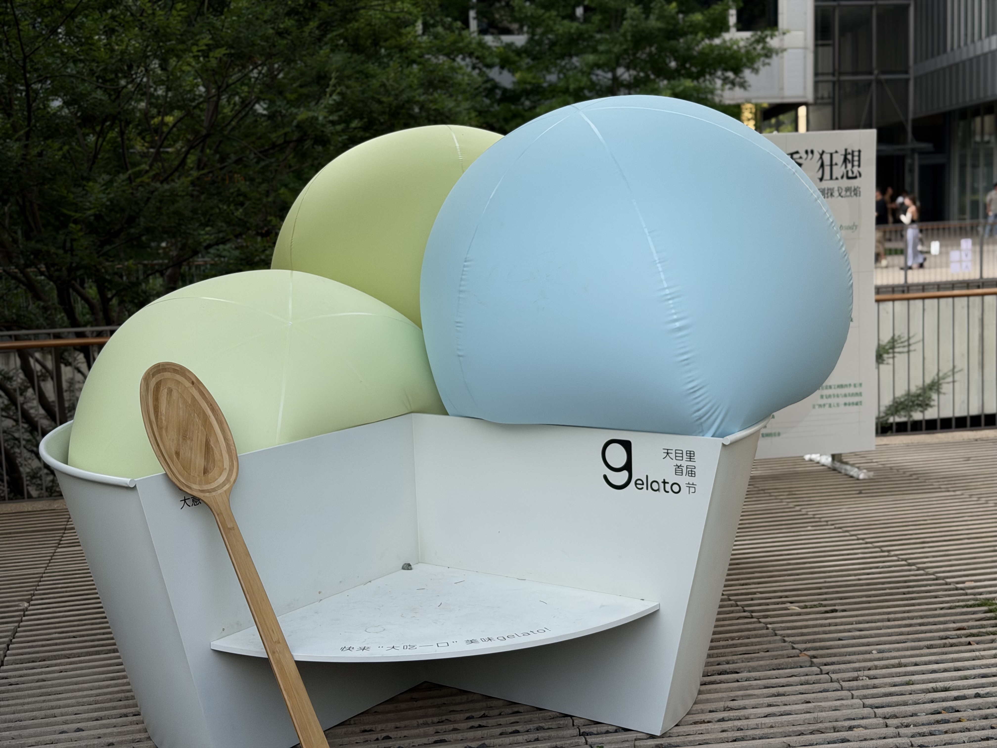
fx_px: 1382
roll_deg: +2.3
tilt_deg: -8.0
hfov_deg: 39.7
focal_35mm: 48
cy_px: 374
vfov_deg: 30.3
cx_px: 498
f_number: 1.78
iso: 64
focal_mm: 6.76
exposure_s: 1/1264
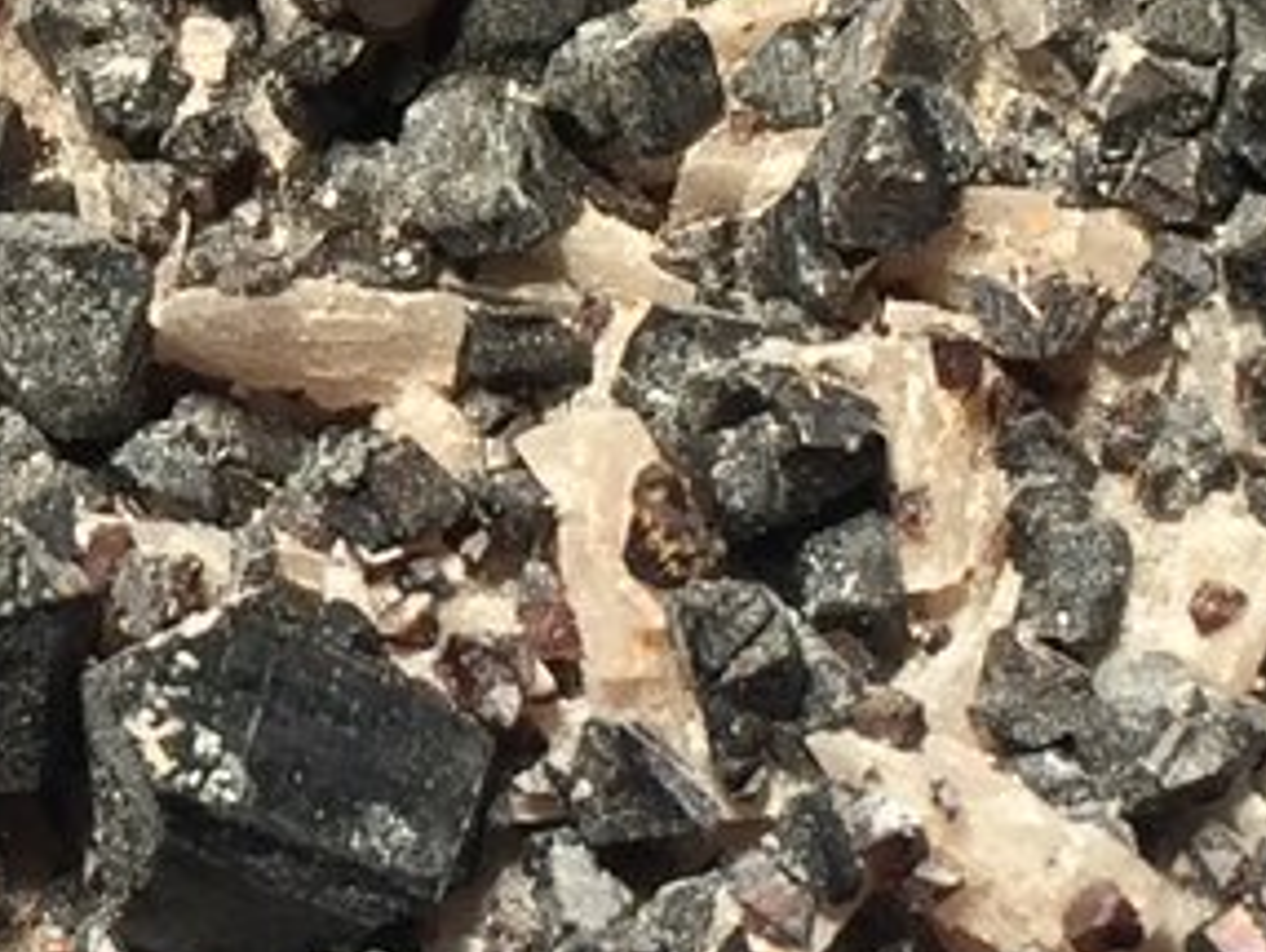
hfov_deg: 11.9
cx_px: -297
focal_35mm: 162
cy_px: 53
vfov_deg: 9.1
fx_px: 5930
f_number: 2.2
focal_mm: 4.15
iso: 32
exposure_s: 1/215
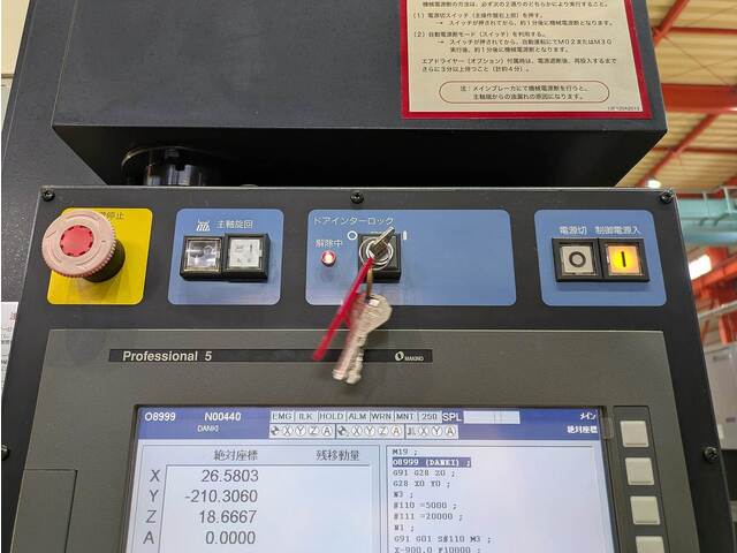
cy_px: 276
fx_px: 532
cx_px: 368
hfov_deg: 69.4
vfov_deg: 54.9
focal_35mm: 25
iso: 258
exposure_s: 1/50
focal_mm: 5.43
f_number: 1.89
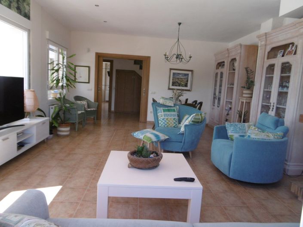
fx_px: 210
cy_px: 114
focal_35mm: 24
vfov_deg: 56.8
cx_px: 152
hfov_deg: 71.6
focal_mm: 4.3
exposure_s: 1/60
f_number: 3.1
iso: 100
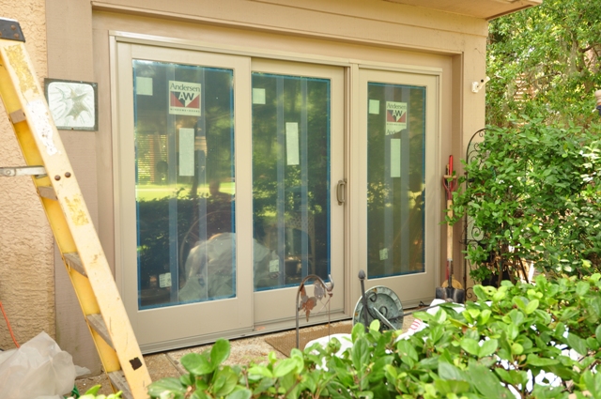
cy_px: 200
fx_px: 550
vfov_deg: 39.9
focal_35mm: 33
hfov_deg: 57.3
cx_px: 300
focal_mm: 22
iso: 200
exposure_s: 1/25
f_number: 6.3
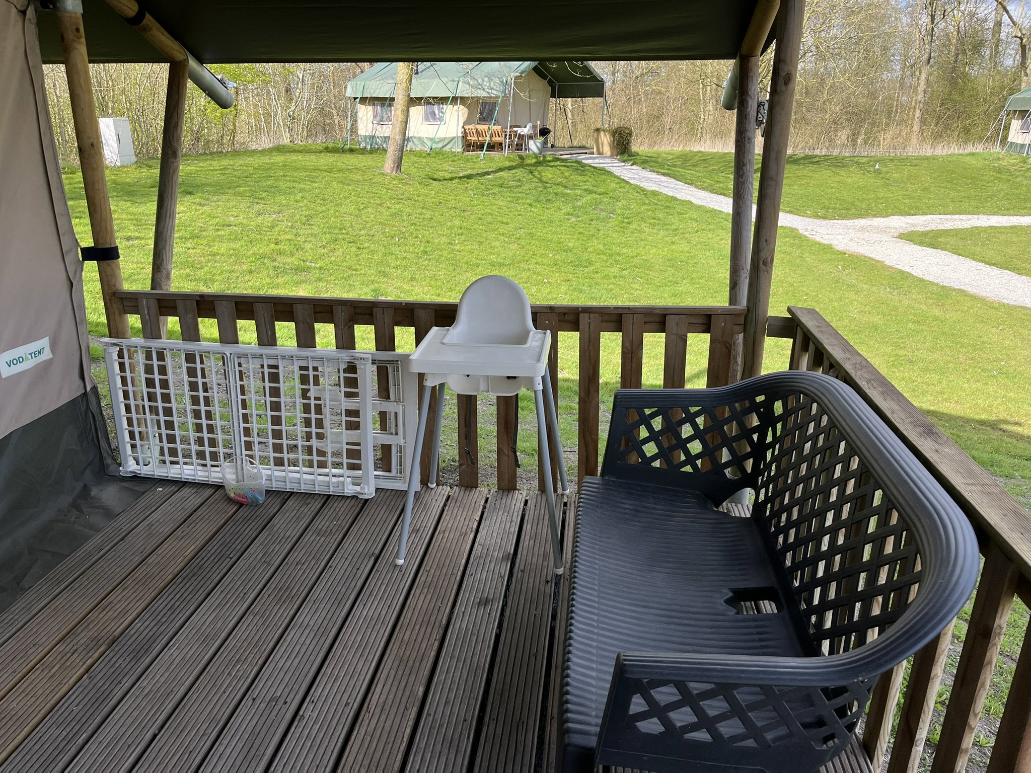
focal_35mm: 26
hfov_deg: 67.3
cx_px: 516
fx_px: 774
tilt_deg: -18.9
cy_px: 386
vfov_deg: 53.1
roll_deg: -0.1
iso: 50
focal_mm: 5.1
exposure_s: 1/928
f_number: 1.6
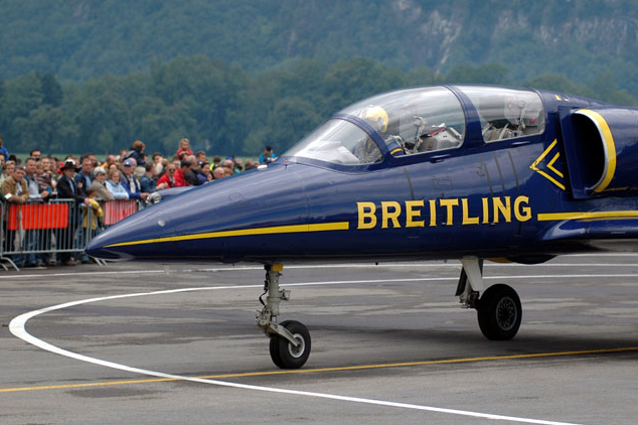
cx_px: 366
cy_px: 190
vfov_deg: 9.7
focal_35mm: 142
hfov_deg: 14.5
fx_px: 2515
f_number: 2.8
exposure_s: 1/1250
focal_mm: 80
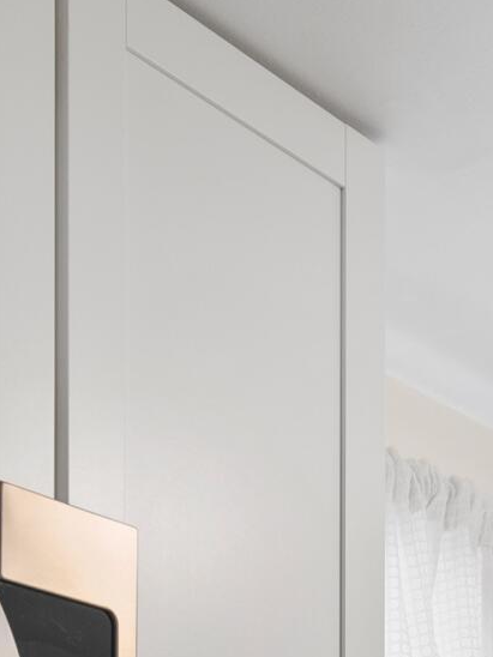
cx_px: 451
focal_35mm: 79
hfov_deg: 18.3
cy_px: 1078
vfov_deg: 20.0
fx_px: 1500
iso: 100
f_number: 4.5
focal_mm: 10
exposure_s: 1/3
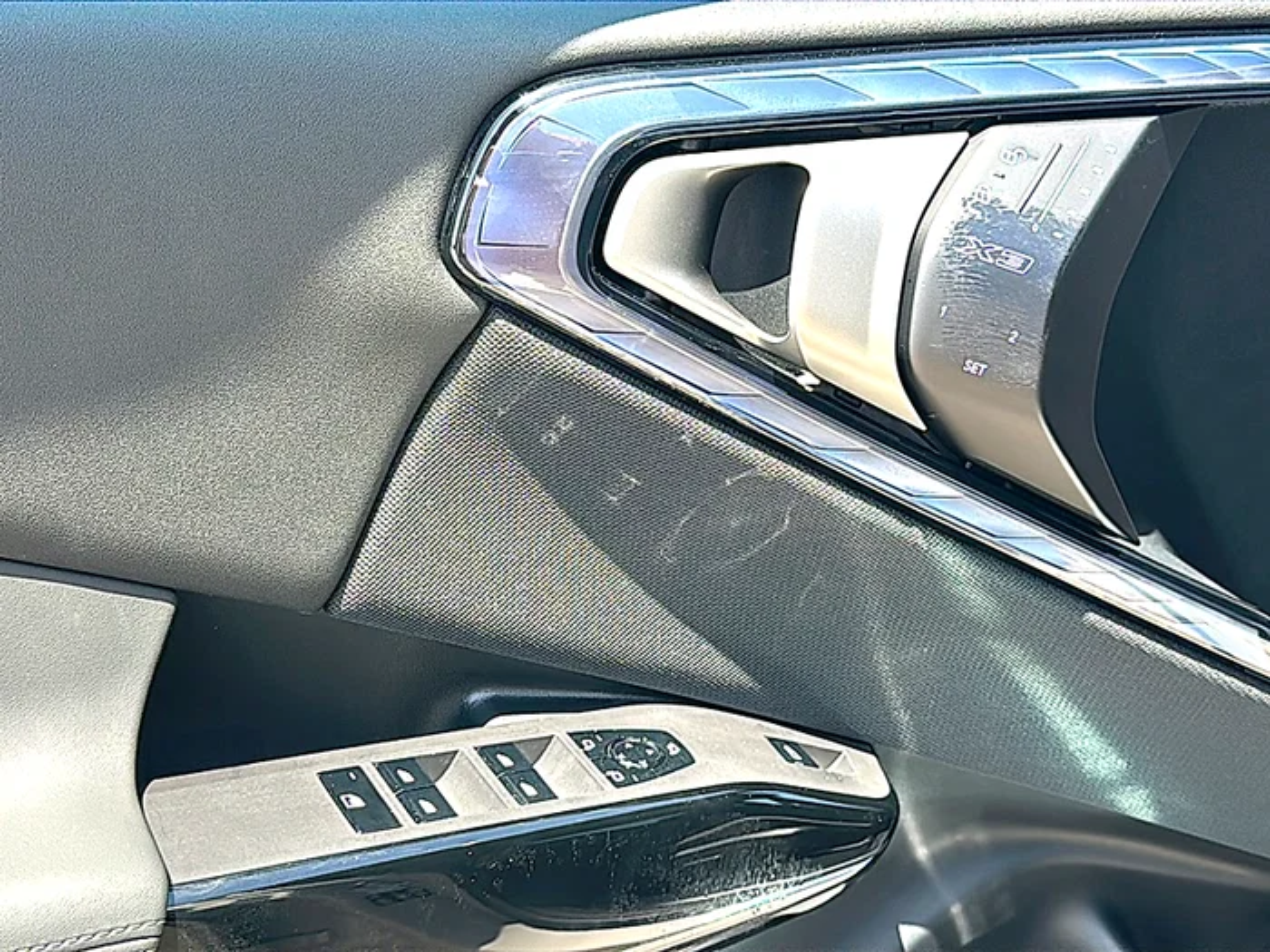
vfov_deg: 32.2
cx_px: 635
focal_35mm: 45
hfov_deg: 42.1
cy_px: 476
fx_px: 1651
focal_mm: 6.86
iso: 80
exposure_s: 1/480
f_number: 1.78
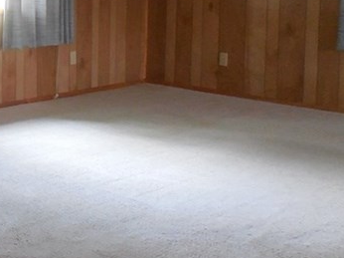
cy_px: 1
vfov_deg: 19.3
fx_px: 735
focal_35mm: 74
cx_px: -124
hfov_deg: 22.9
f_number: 3.3
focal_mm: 4.5
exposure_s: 1/30
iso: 400
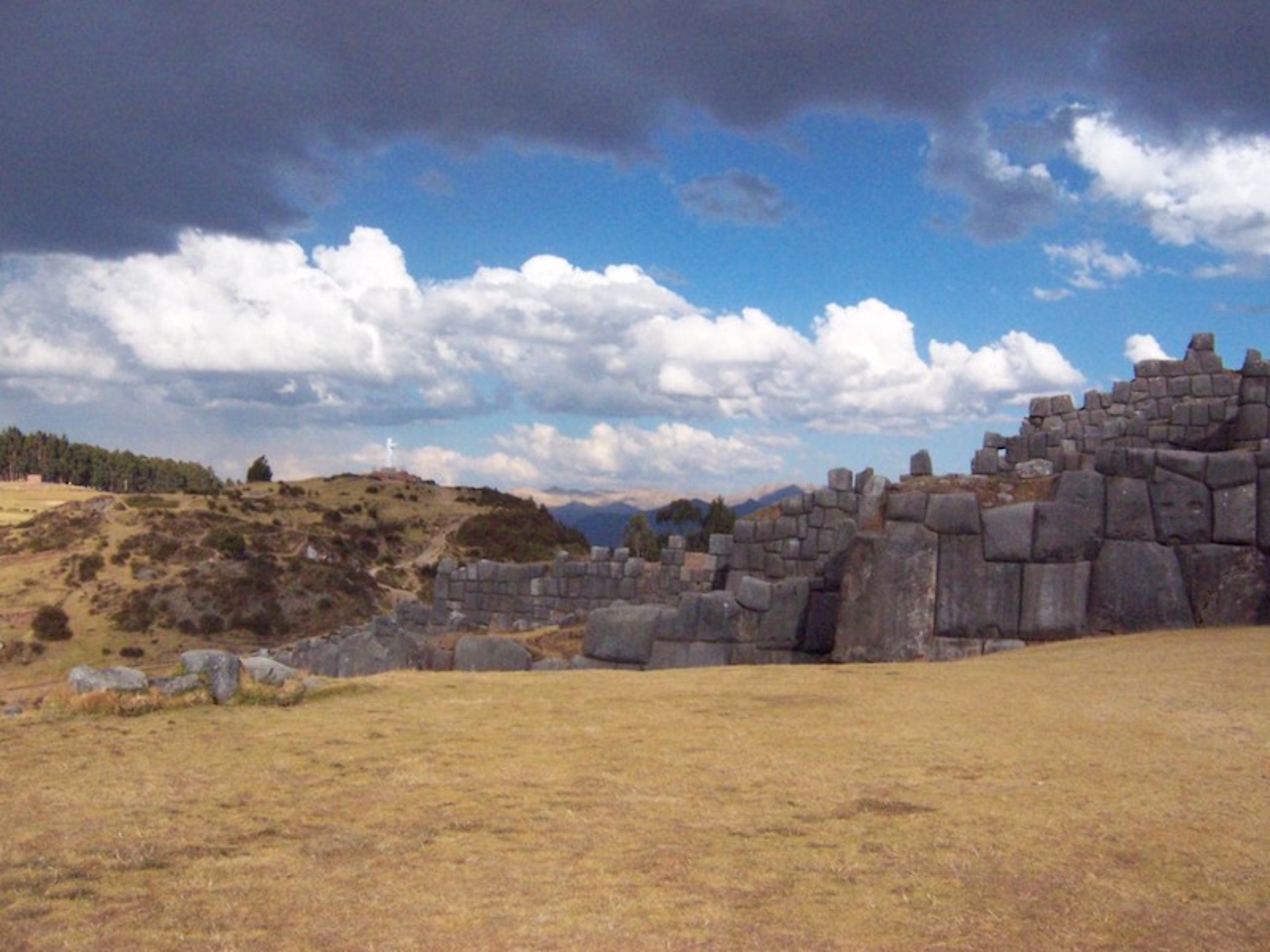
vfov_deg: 42.9
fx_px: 1211
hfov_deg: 55.4
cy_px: 476
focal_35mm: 33
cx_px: 635
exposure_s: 1/2000
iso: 400
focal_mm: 5.5
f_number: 5.6
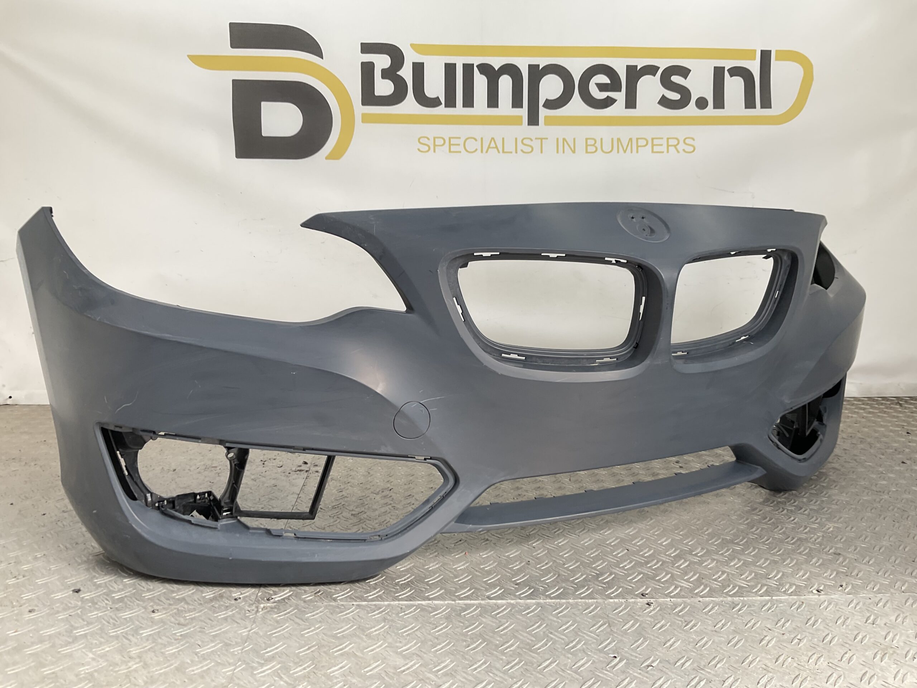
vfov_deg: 48.2
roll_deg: +0.1
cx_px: 458
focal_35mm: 29
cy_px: 344
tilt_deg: -10.7
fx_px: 768
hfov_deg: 61.7
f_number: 1.8
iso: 16
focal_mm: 3
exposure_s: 1/206
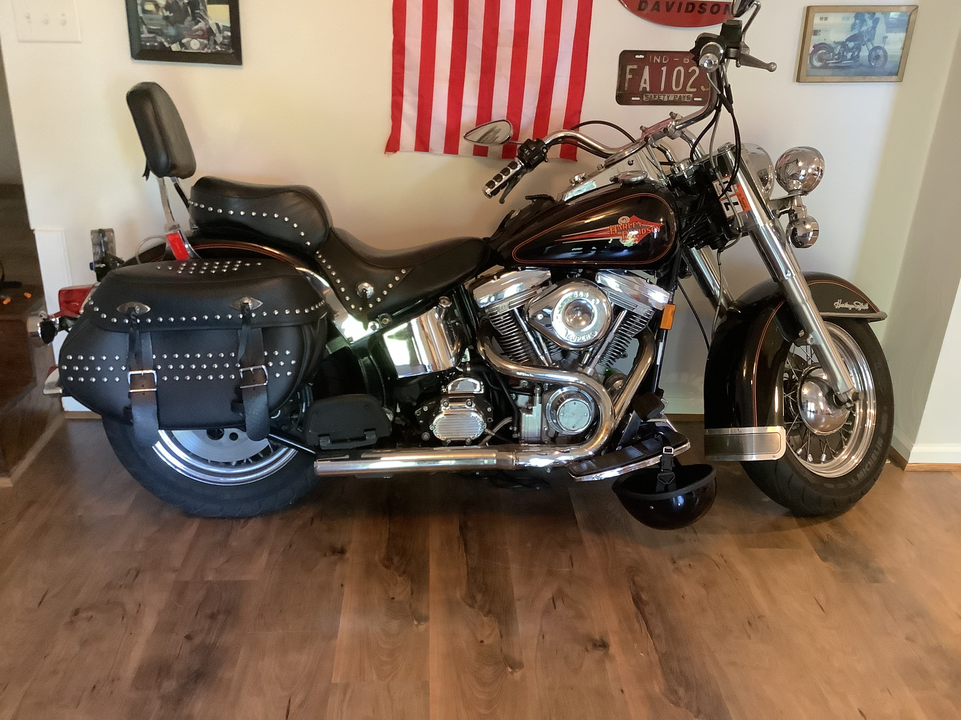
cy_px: 360
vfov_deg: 45.4
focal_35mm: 31
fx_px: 861
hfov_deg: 58.4
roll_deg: -1.9
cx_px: 480
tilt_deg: -24.2
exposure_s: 1/30
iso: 400
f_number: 2.4
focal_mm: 3.3
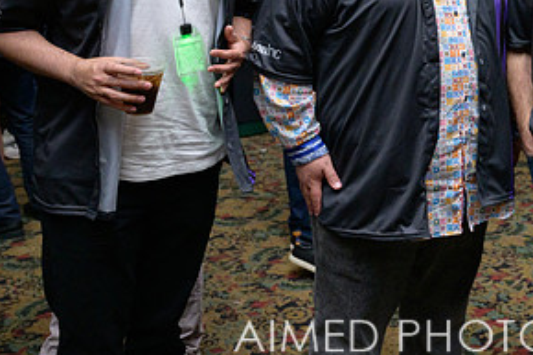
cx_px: 508
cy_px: 2
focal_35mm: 57
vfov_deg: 22.8
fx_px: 843
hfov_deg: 32.8
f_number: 4
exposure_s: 1/200
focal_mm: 27
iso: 2000
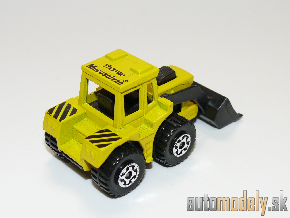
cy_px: 109
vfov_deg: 21.6
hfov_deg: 28.6
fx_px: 570
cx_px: 145
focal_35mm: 68
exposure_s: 1/30
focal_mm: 10.8
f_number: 4
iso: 100
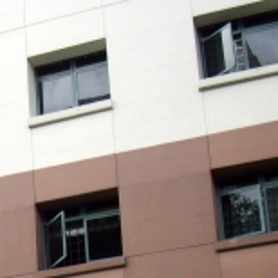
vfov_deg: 14.6
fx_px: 1063
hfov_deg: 14.3
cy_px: 301
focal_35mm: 117
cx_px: -79
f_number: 2.8
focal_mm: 6.2
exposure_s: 1/125
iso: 80
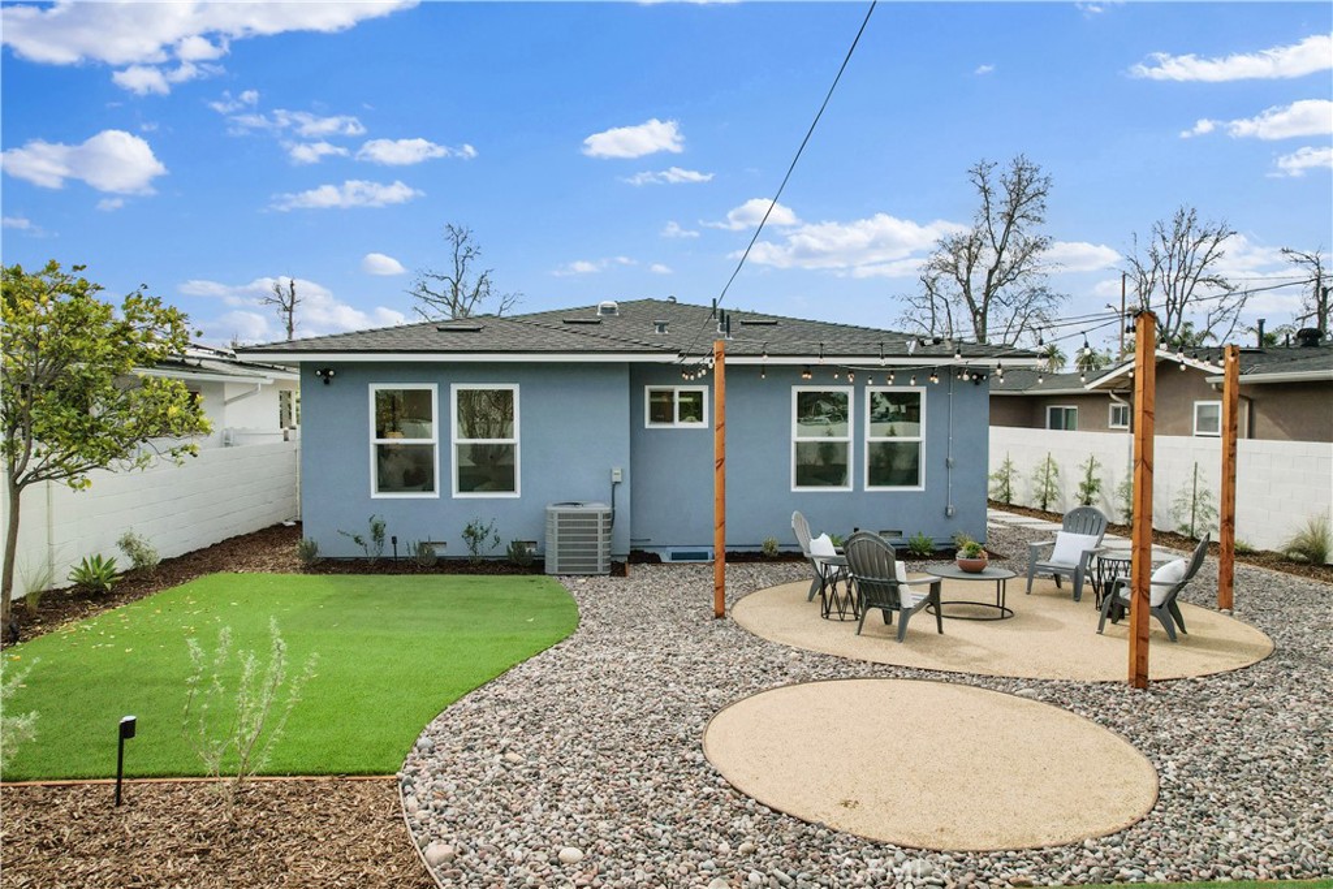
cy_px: 444
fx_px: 815
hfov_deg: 78.6
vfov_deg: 57.2
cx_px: 666
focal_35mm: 22
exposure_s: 1/3000
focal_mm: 8.38
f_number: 2.8
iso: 110
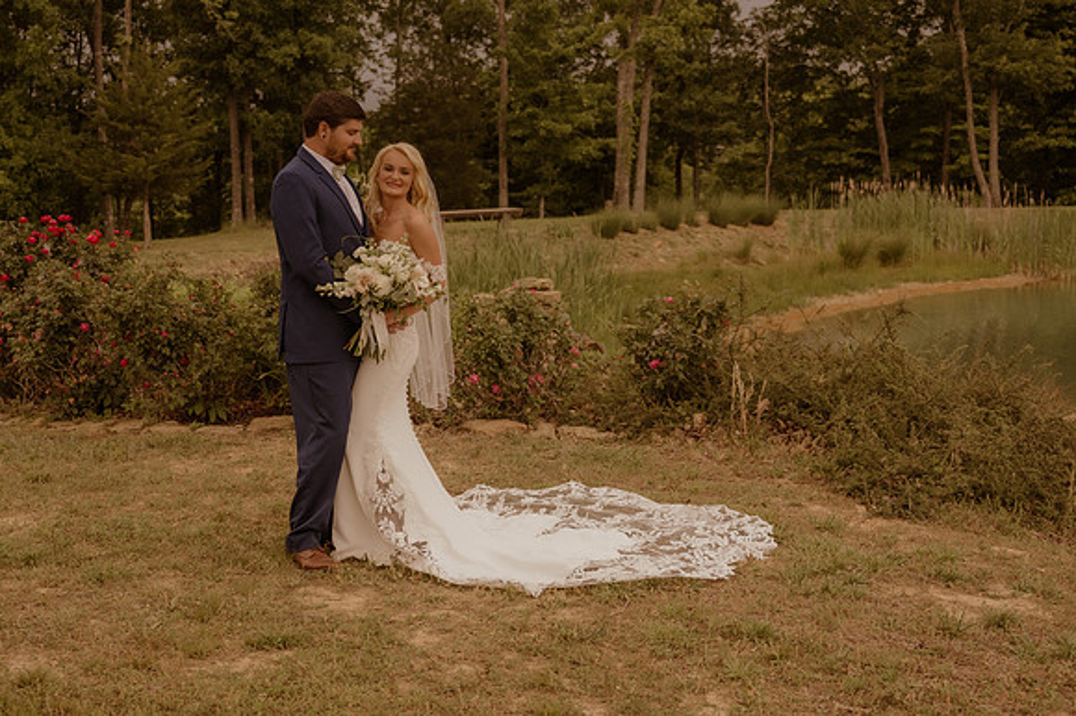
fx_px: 1432
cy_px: 358
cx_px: 538
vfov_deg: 28.1
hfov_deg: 41.2
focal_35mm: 48
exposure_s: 1/1250
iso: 1000
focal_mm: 30
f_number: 2.8
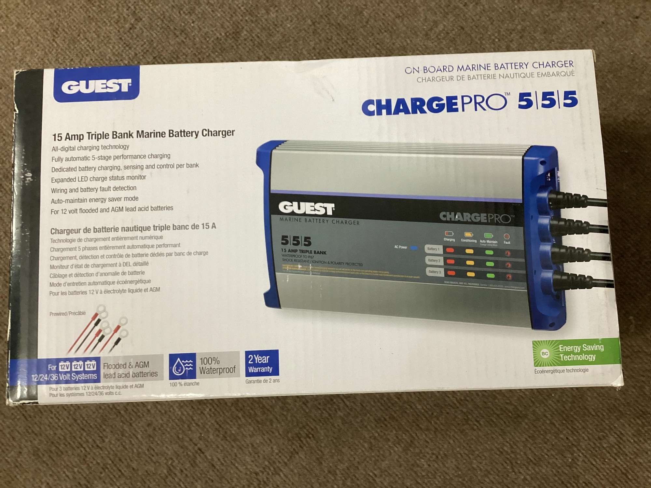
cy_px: 244
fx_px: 583
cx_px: 326
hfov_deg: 58.4
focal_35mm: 31
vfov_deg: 45.4
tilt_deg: -84.4
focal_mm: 3.3
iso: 320
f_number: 2.4
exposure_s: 1/60
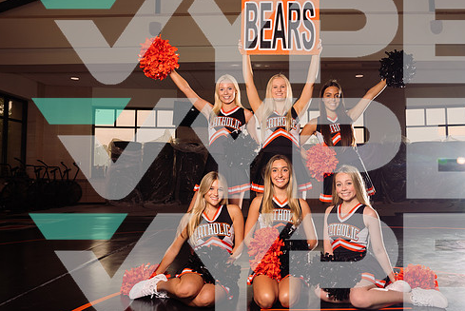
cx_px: 274
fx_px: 414
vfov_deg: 41.2
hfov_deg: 58.3
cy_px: 149
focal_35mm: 32
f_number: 7.1
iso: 200
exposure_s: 1/200
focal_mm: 27
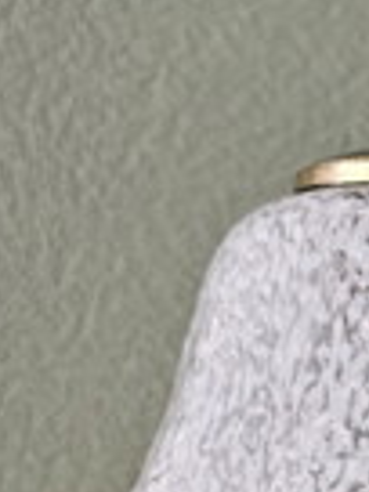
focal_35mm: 115
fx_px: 1635
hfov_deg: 12.5
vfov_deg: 16.7
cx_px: 468
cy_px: 521
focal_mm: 6.3
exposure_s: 1/25
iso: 500
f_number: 1.7
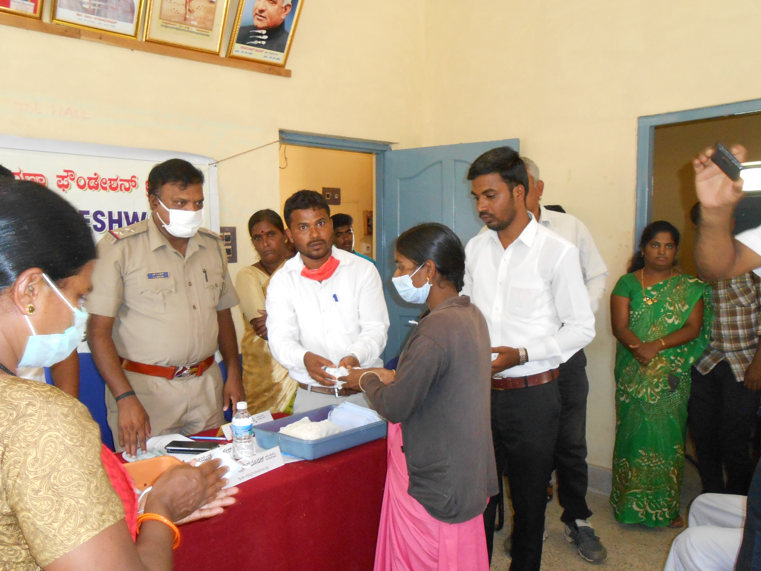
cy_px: 314
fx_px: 638
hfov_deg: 61.5
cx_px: 342
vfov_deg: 48.2
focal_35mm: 29
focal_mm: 4.6
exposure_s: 1/30
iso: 400
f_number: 3.5
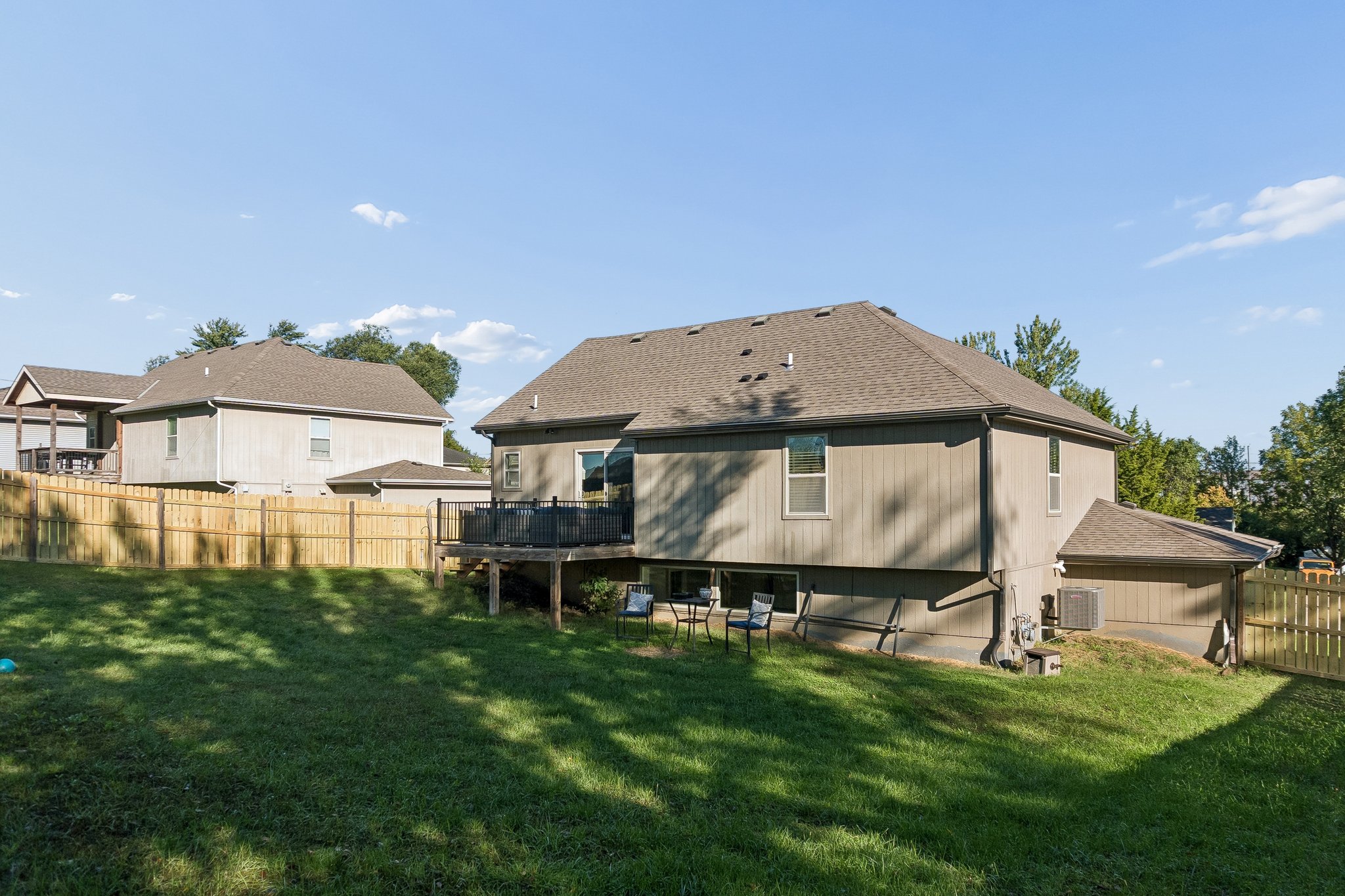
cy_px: 448
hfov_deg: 73.7
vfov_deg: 53.1
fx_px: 897
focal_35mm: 24
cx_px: 672
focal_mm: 16
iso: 250
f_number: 5
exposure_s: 1/1250
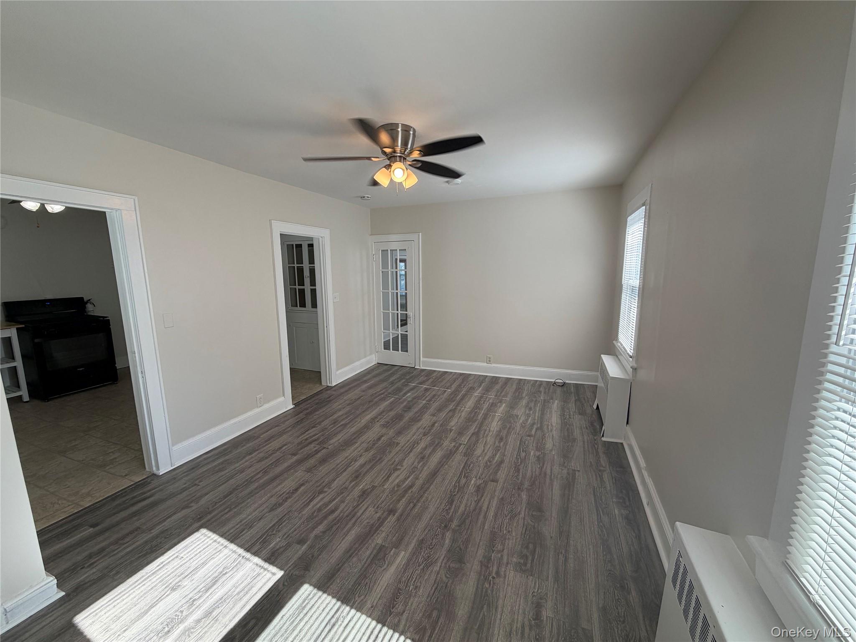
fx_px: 346
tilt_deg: -9.2
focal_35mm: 14
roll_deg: +0.4
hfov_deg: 102.1
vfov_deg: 85.7
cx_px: 428
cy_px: 321
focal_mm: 2.22
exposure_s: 1/121
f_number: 2.2
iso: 50
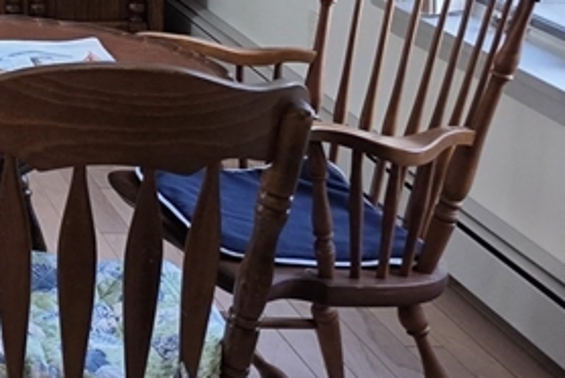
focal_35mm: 88
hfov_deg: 18.4
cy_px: -230
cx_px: -435
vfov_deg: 14.3
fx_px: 1383
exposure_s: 1/120
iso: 200
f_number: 1.7
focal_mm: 6.3
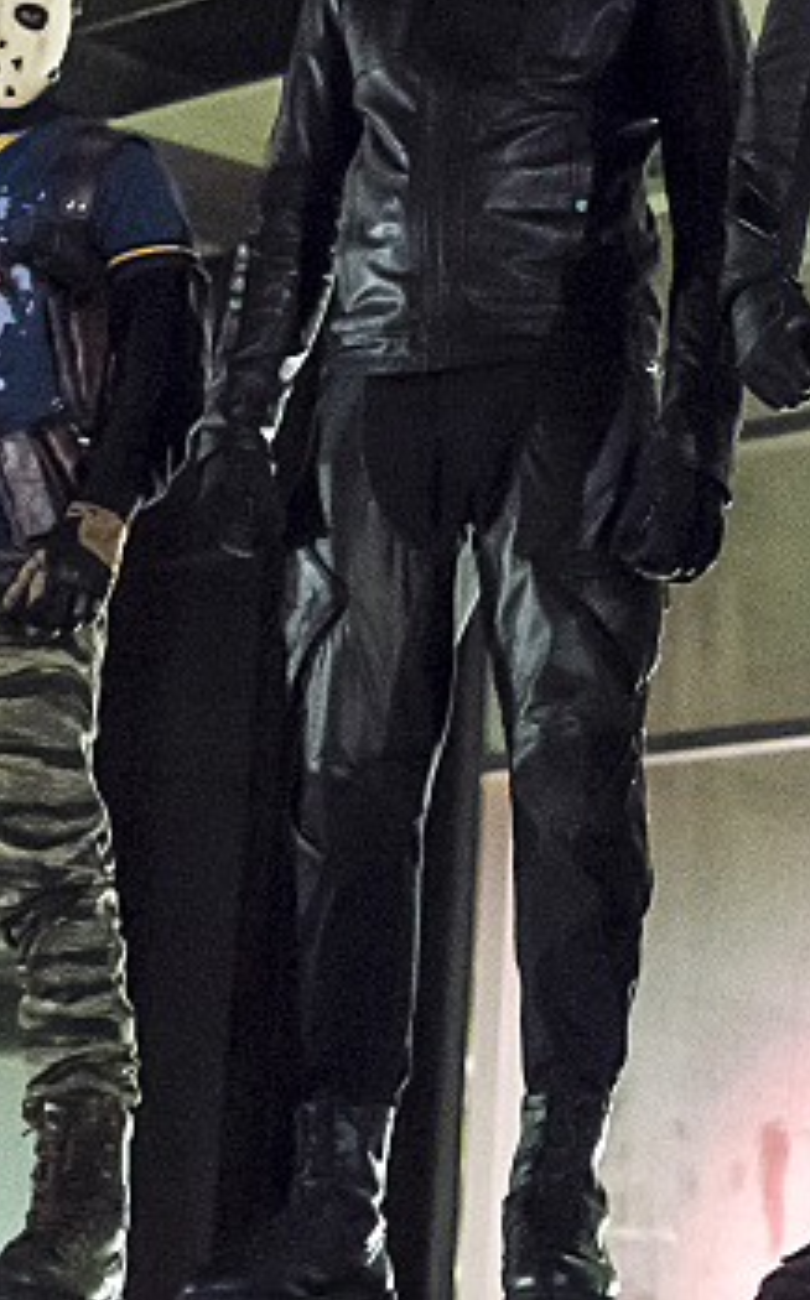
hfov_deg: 15.0
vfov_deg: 24.4
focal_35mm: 84
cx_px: 944
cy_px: 312
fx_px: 2974
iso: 10000
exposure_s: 1/160
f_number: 4
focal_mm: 36
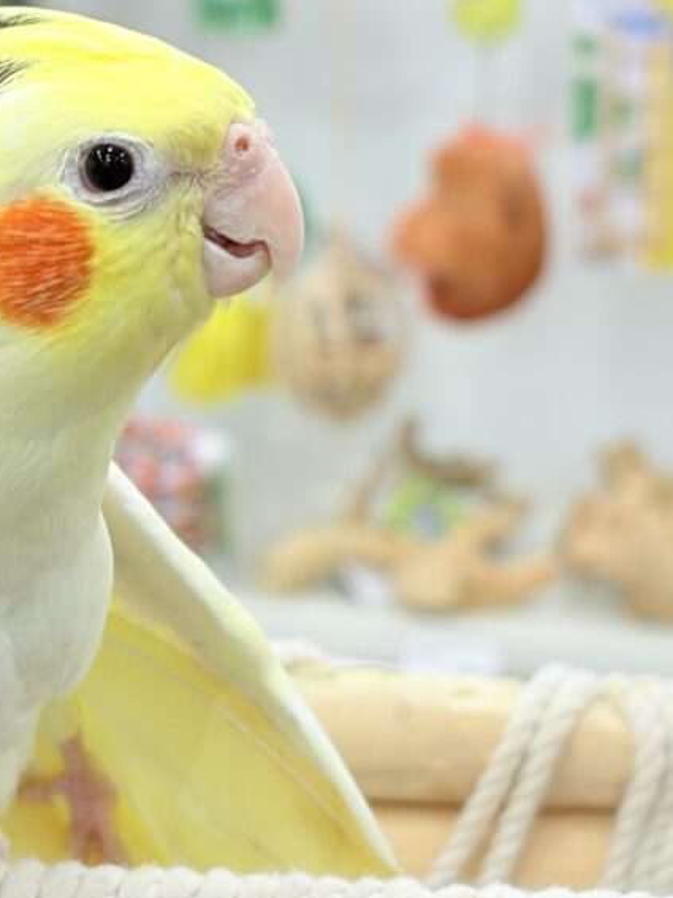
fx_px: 2853
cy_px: 456
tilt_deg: -9.0
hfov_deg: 13.4
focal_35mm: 110
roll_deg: +0.7
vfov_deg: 17.9
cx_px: 141
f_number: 1.6
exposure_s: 1/50
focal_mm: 5.96
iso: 40
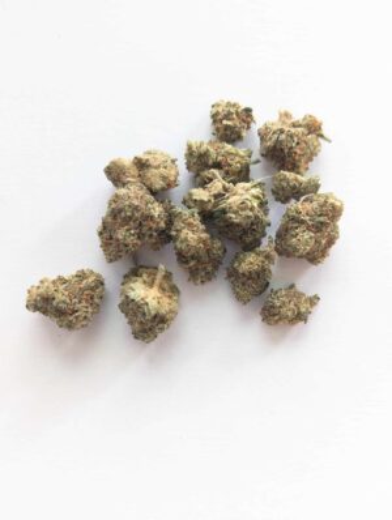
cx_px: 196
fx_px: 722
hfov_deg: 30.4
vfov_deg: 39.6
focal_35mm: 48
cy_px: 260
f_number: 1.85
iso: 531
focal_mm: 6.81
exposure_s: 1/65.5
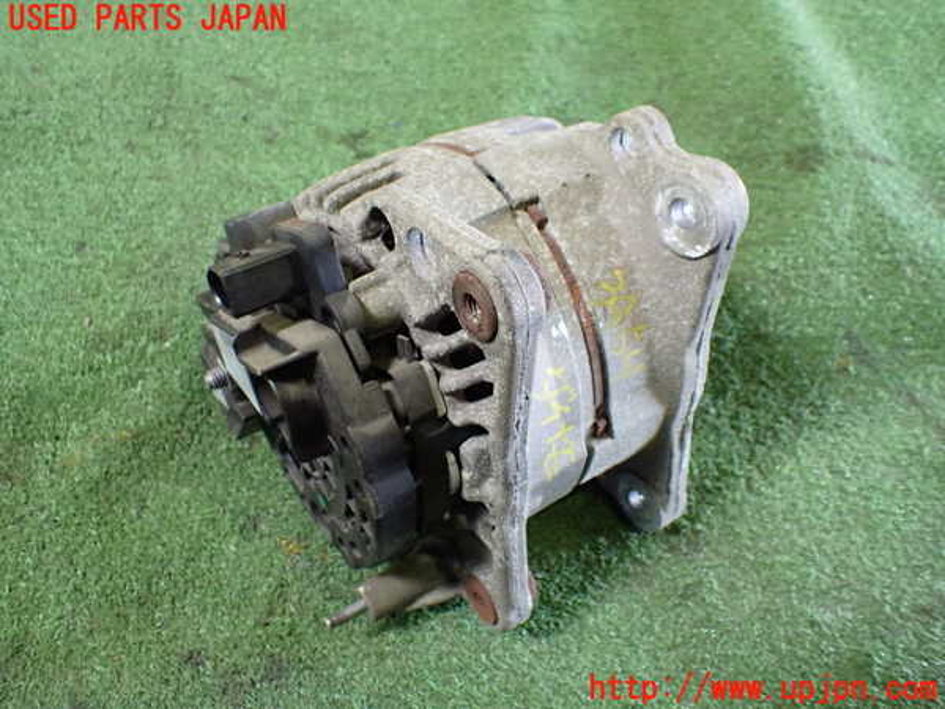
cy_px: 354
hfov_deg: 60.0
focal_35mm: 30
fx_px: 819
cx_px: 472
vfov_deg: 46.8
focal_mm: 5.4
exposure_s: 1/80
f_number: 2.3
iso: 800
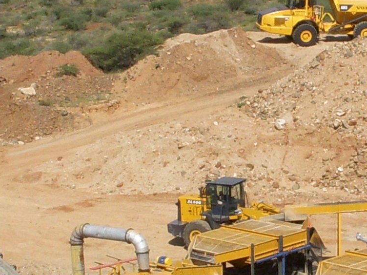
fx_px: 1749
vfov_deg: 9.0
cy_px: 185
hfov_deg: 11.9
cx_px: 325
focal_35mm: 165
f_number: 6.6
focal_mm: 6.3
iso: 100
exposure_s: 1/500
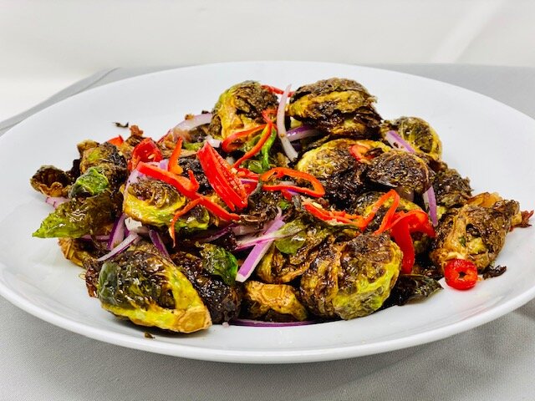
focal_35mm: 52
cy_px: 200
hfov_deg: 36.8
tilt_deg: -27.6
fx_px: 804
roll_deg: +2.1
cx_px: 268
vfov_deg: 28.0
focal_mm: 6
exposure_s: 1/120
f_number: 2
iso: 50
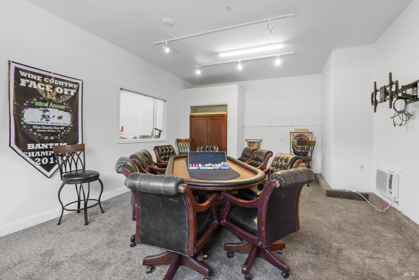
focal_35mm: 16
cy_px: 140
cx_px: 210
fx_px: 186
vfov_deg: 73.8
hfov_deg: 96.7
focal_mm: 16
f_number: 8
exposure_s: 1/10
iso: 500
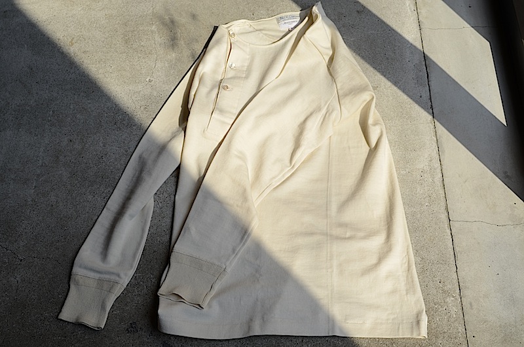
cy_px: 174
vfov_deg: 25.6
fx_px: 763
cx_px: 262
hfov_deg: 37.9
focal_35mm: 52
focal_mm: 35
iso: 125
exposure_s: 1/160
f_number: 9
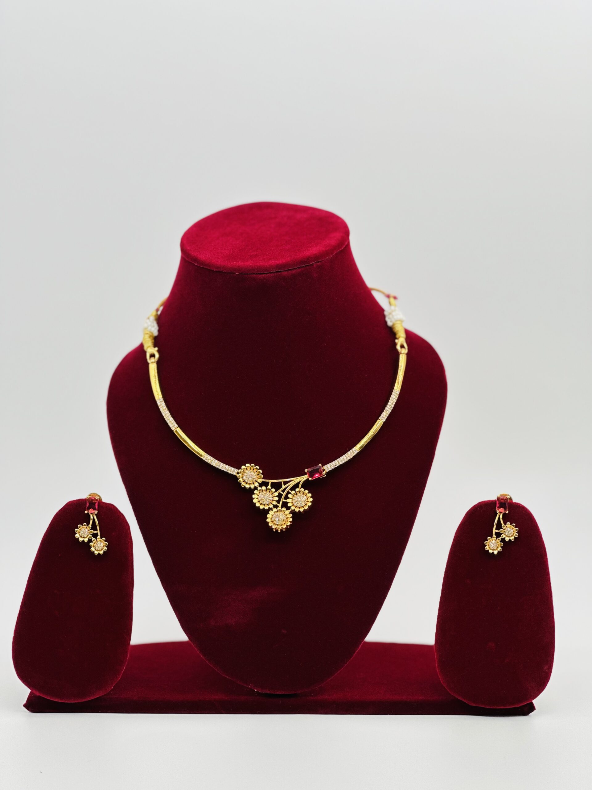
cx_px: 296
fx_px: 1756
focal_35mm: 77
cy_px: 395
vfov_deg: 25.3
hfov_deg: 19.1
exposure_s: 1/100
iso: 80
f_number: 2.8
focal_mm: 9
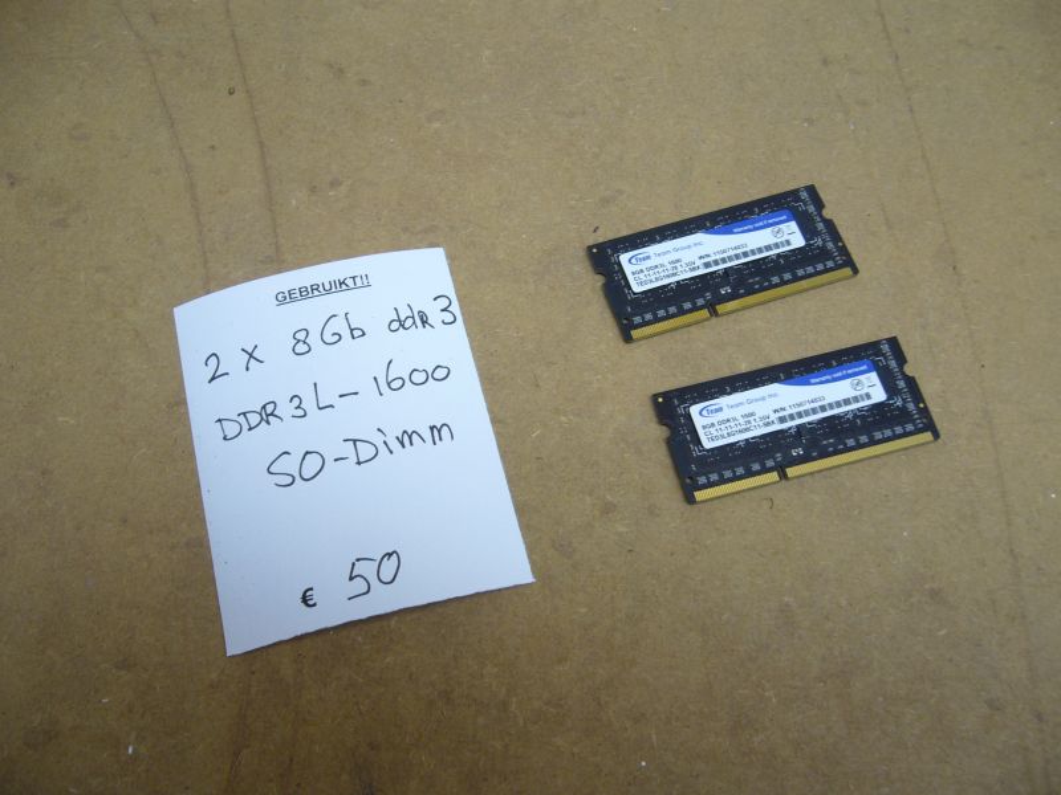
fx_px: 1073
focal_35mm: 35
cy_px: 398
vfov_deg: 40.7
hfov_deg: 52.6
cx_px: 530
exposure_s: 1/25
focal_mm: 5.8
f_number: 2.8
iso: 80
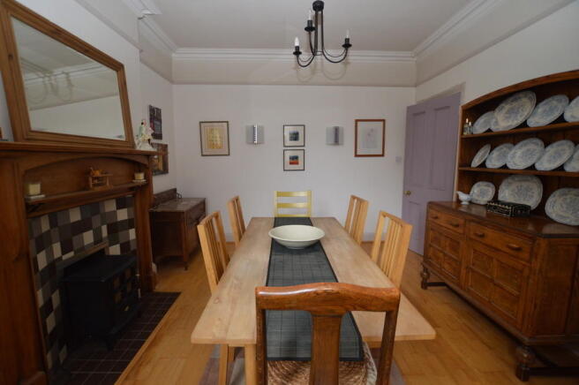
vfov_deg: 77.2
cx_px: 290
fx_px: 241
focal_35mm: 15
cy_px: 192
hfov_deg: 100.4
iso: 800
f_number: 3.5
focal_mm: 10
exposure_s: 1/60
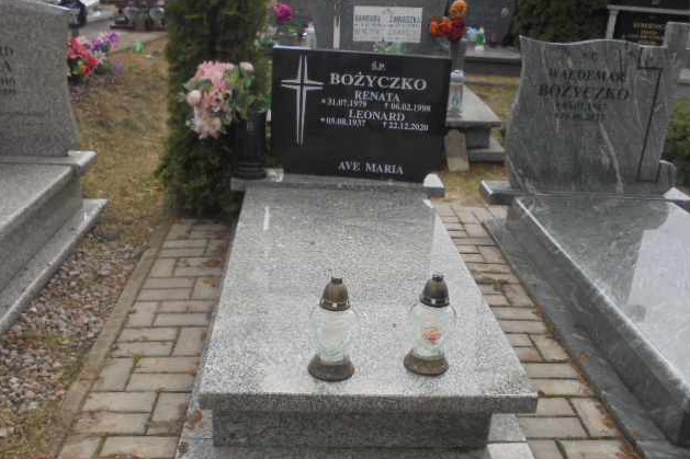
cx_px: 343
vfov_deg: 36.8
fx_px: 690
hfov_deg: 53.1
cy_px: 261
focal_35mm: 36
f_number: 4
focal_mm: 6.1
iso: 100
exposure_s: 1/400
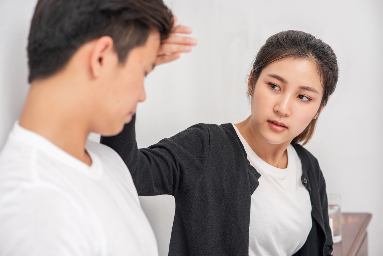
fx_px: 905
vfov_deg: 16.1
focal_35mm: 85
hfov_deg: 23.9
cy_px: 128
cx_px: 192
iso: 100
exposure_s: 1/200
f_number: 2.8
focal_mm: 85
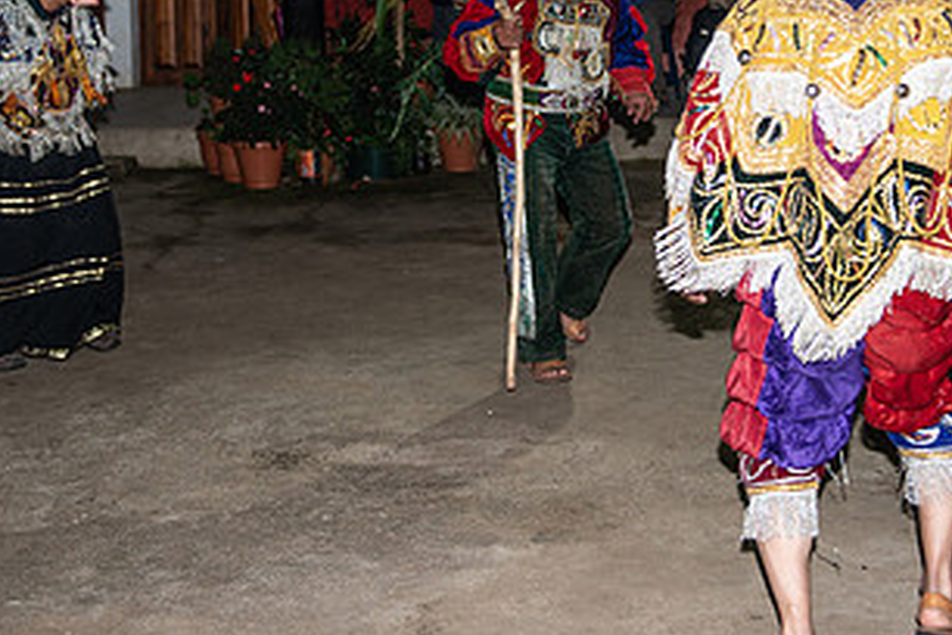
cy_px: 54
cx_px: 504
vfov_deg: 18.6
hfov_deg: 28.1
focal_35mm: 72
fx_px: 1904
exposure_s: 1/100
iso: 500
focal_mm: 38
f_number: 2.8
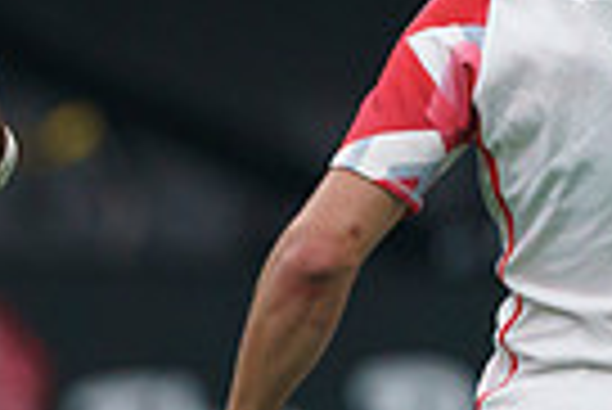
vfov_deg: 0.4
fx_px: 57129
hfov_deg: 0.6
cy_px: 354
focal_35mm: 3357
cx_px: -582
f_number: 4
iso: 3200
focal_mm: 600
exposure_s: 1/3200
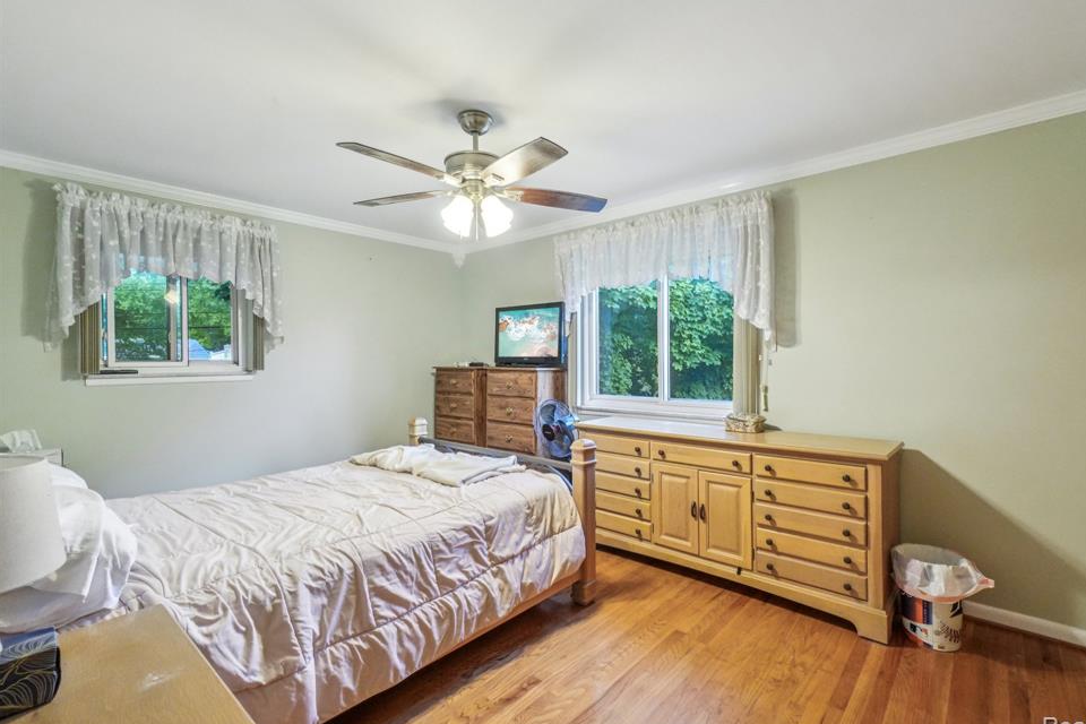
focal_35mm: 16
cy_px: 359
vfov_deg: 73.7
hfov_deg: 96.6
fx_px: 483
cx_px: 578
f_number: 8
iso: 2000
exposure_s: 1/30
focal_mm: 10
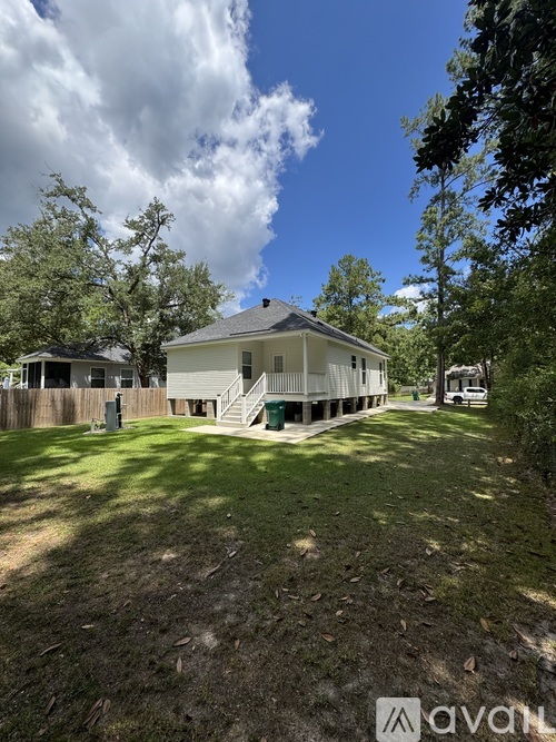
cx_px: 278
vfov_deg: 102.1
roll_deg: +0.7
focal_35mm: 14
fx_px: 300
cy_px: 371
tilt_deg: +3.2
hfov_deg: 85.7
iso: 50
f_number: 2.2
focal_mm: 2.22
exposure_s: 1/1536
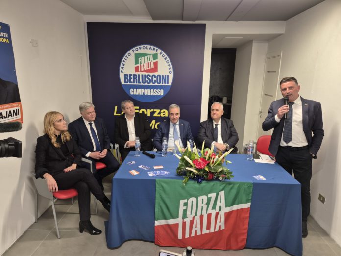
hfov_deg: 73.9
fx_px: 227
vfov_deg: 58.9
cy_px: 128
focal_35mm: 23
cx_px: 170
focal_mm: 5.4
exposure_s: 1/100
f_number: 1.8
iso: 160
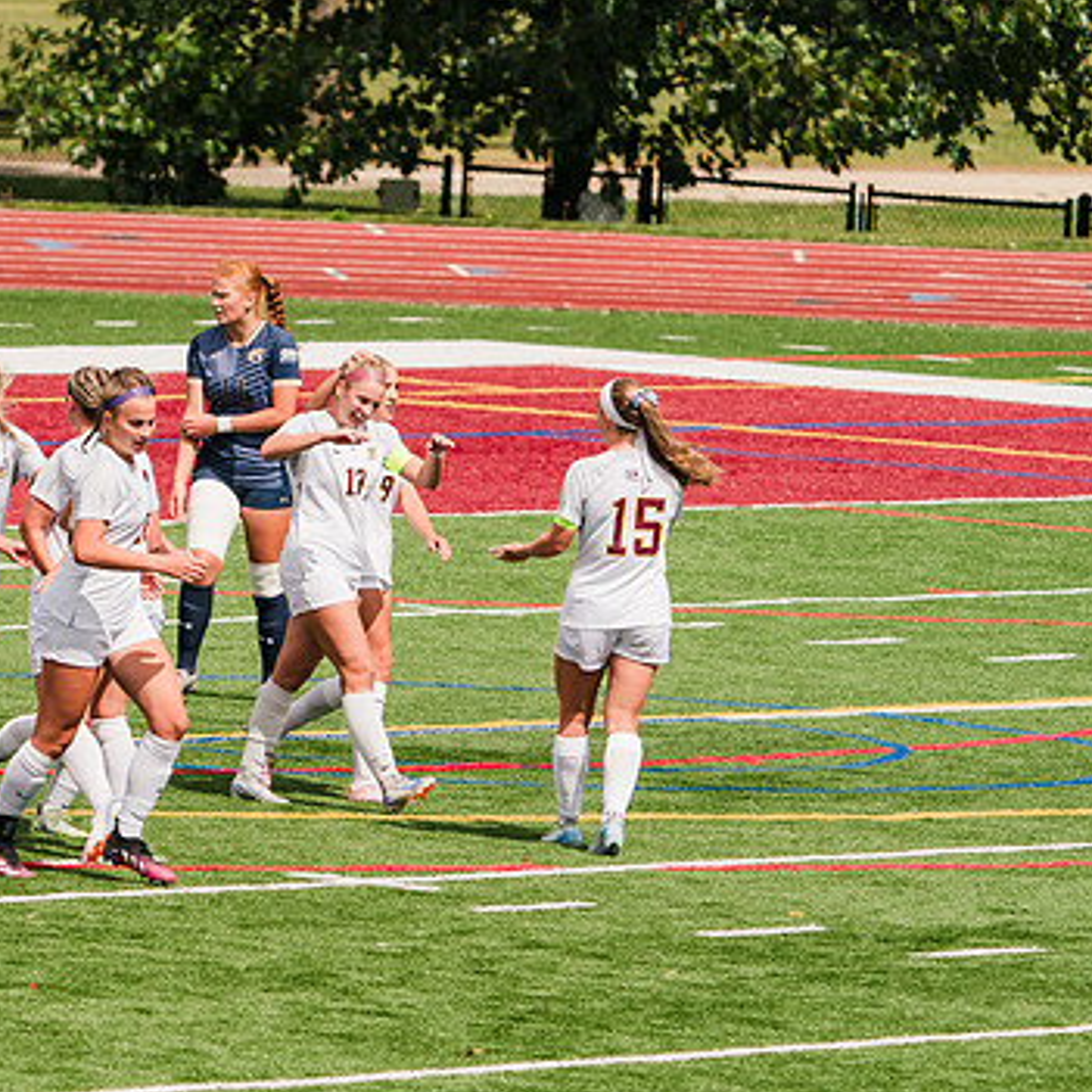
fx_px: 16953
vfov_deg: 3.7
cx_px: 55
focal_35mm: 475
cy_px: 540
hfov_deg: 3.7
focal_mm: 257
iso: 200
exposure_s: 1/1600
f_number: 5.6
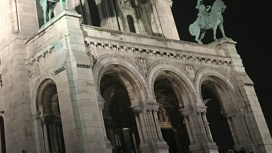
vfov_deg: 19.1
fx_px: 440
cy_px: -2
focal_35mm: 61
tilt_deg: +29.3
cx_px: 13
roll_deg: +5.1
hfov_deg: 32.2
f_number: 2.2
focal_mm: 4.15
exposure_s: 1/17
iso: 200
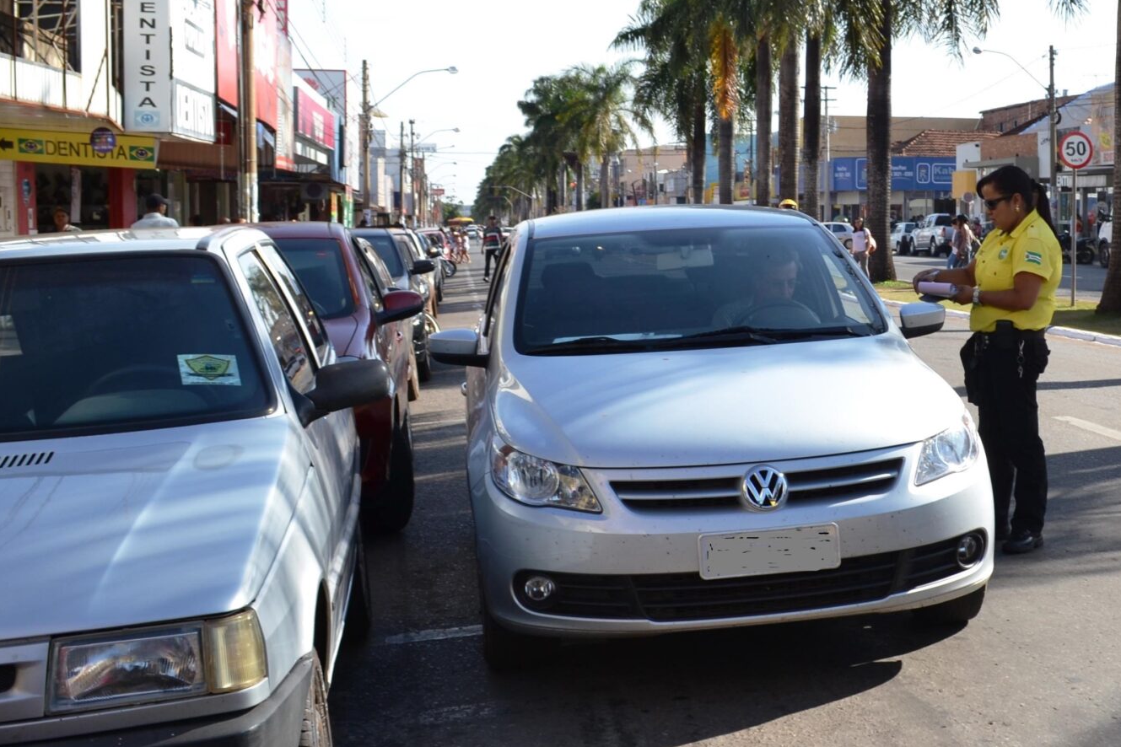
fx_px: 1619
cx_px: 916
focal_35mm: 52
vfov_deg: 26.0
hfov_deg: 36.7
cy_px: 349
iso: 100
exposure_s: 1/200
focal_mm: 18
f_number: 7.1
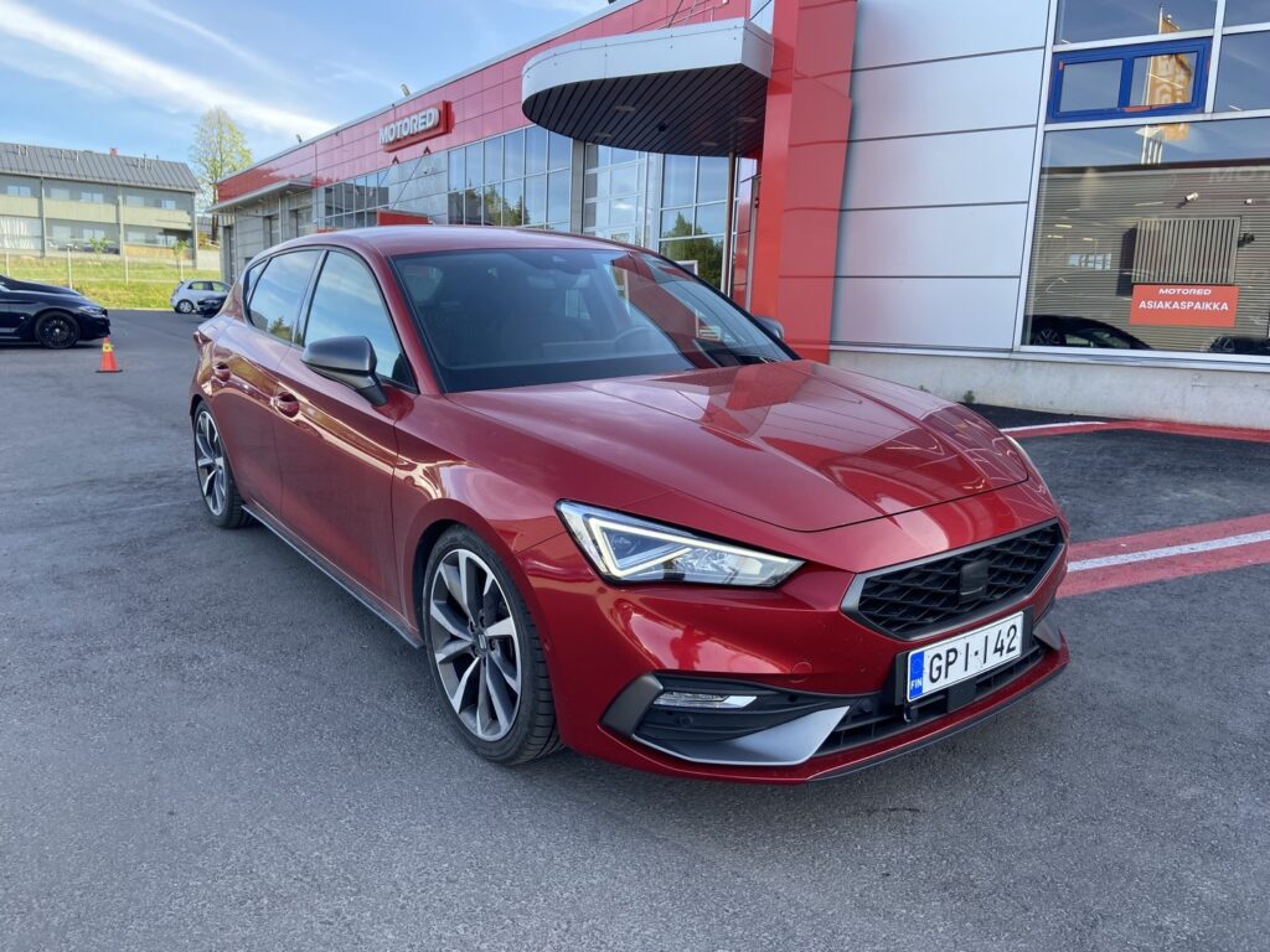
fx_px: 954
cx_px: 635
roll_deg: -1.4
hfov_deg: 67.3
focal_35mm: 26
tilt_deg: -10.1
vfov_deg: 53.1
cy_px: 476
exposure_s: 1/351
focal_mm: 4.25
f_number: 1.8
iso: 32
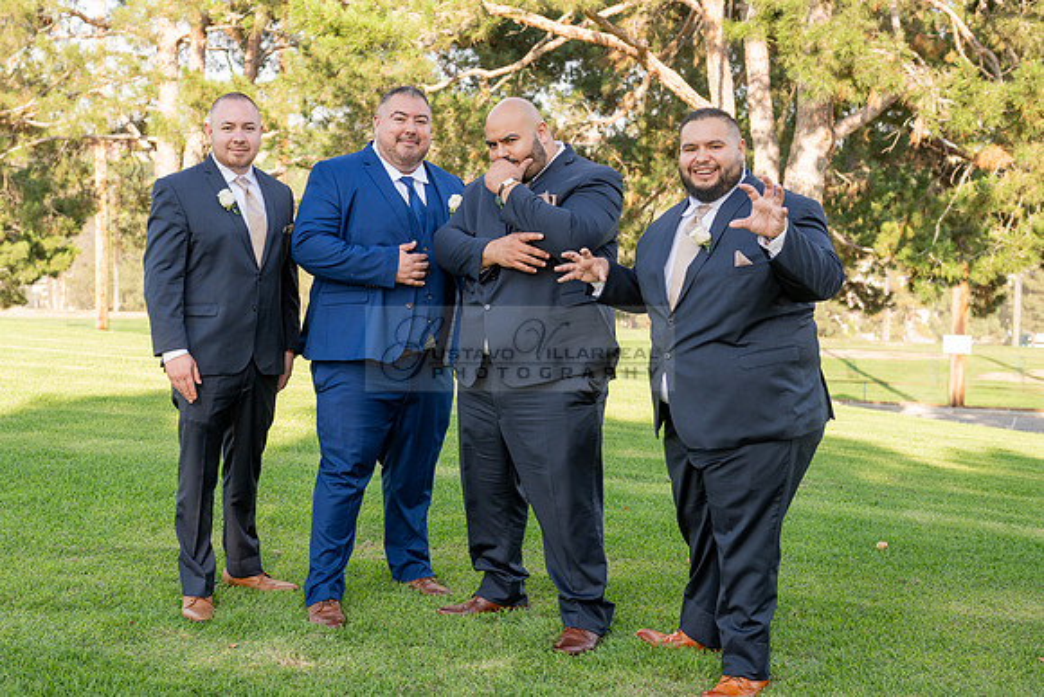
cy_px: 300
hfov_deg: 38.8
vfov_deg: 26.5
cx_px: 439
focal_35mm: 51
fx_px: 1479
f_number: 4
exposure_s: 1/160
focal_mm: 44
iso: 80
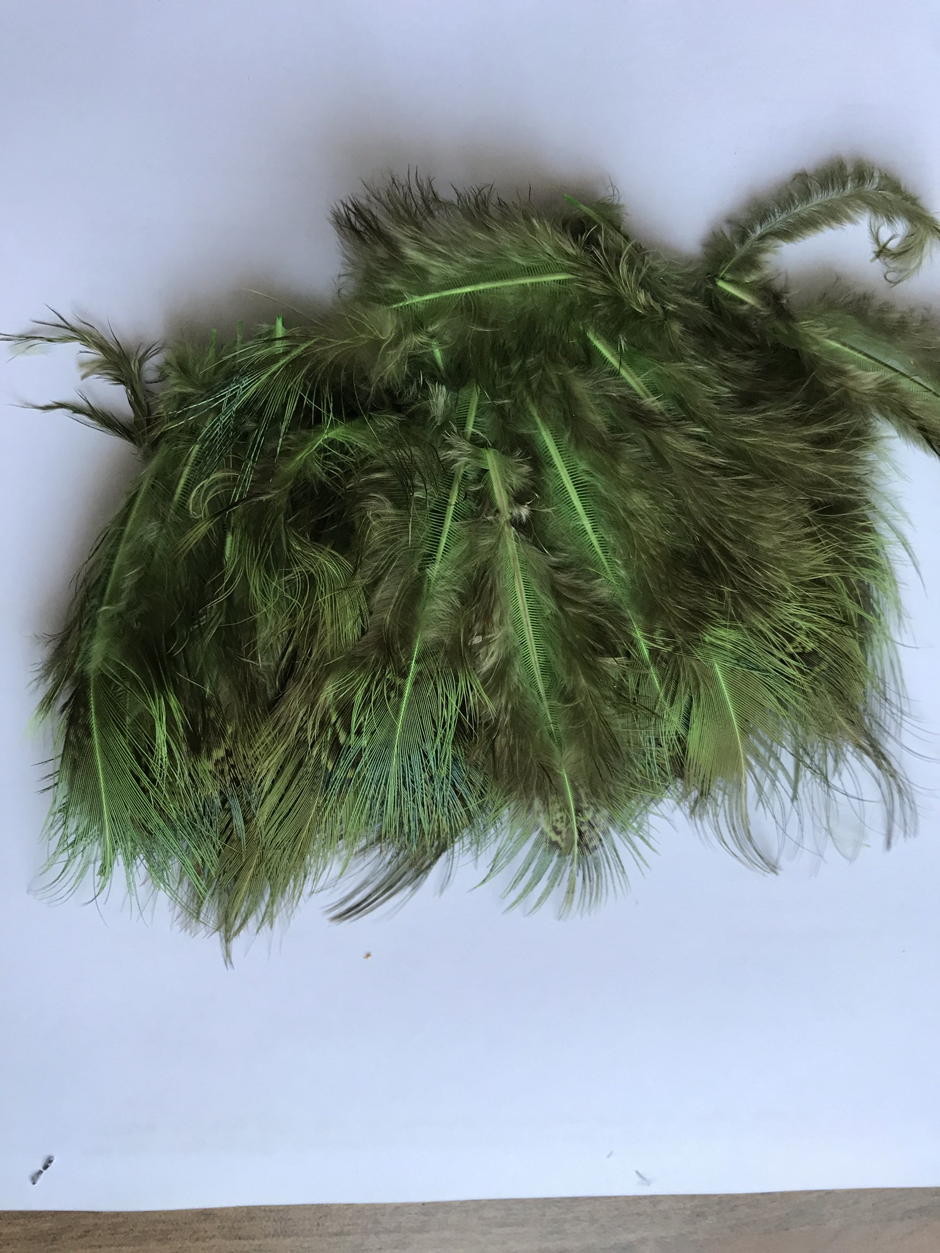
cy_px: 626
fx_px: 1014
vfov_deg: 63.4
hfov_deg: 49.7
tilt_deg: -75.7
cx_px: 470
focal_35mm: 28
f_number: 1.8
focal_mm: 3.99
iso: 20
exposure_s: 1/33
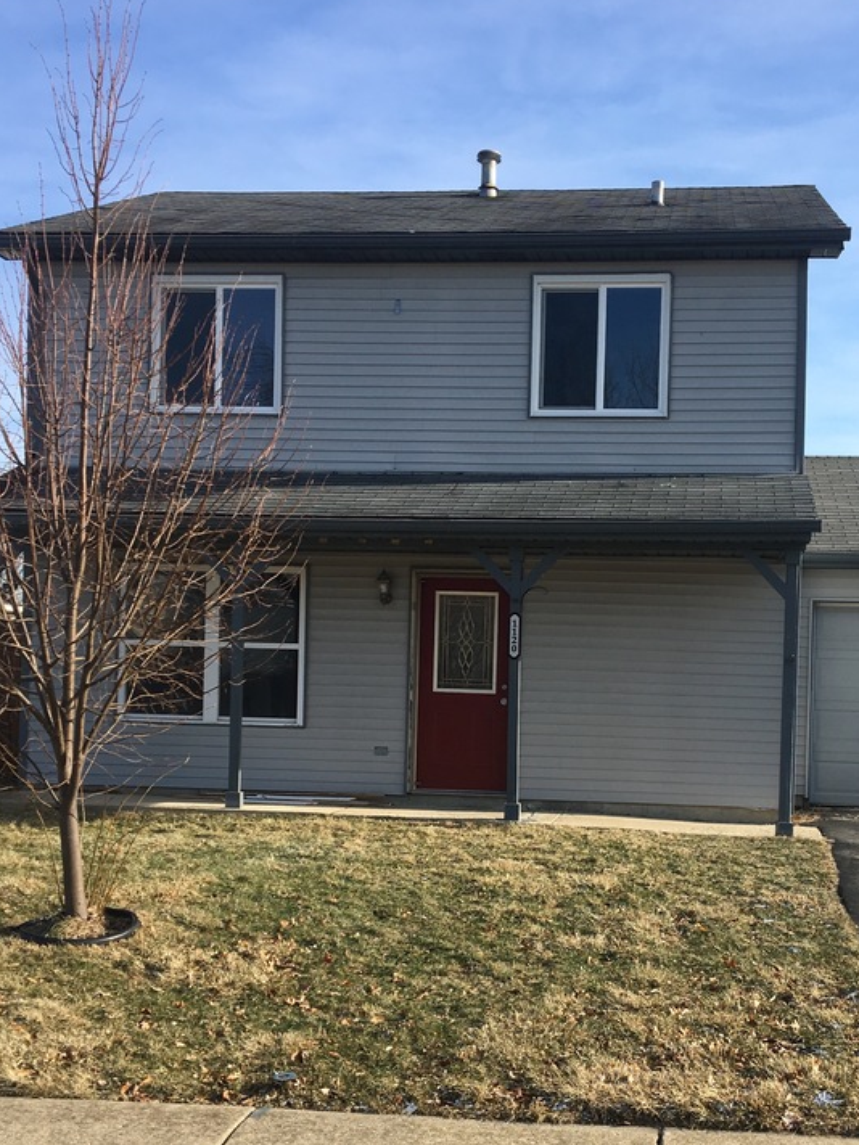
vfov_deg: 42.7
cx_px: 539
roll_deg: -0.3
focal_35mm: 44
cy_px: 693
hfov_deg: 32.7
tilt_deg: -1.2
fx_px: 1456
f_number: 2.2
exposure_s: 1/986
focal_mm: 4.15
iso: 25
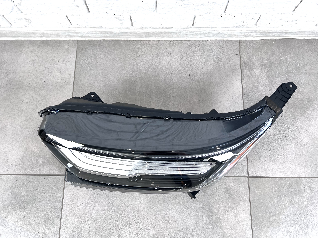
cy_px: 119
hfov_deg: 67.3
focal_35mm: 26
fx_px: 239
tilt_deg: -78.0
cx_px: 159
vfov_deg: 53.1
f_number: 1.5
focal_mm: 5.7
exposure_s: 1/100
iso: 64
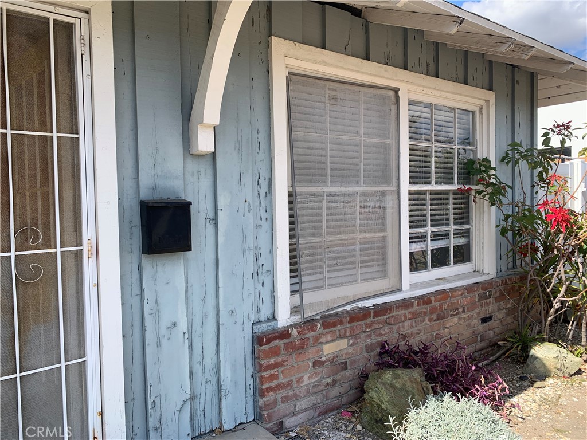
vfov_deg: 53.1
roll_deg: +1.3
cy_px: 220
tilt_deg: -0.3
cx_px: 294
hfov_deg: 67.3
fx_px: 441
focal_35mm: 26
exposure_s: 1/1054
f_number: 1.8
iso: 25
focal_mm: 4.25
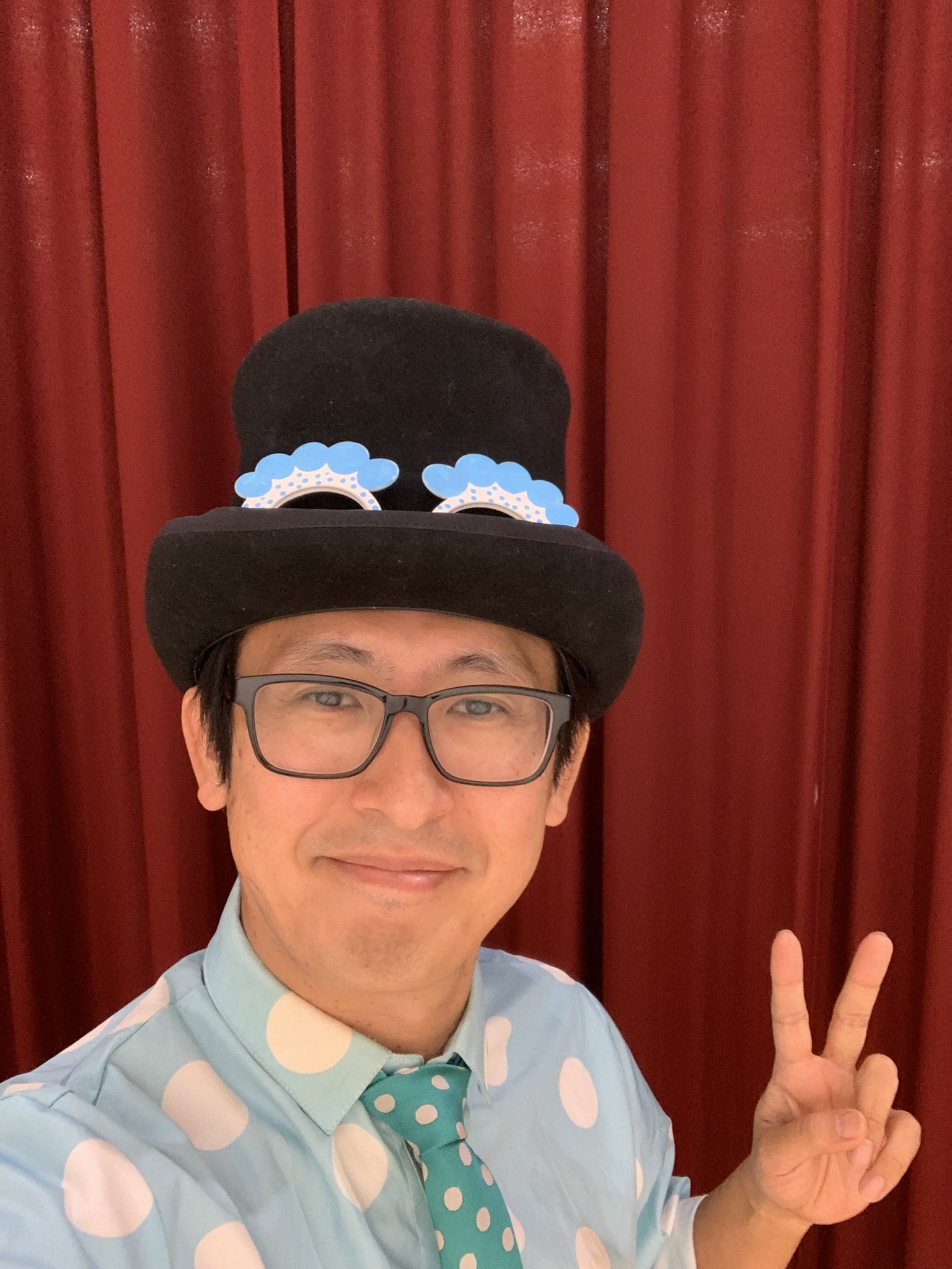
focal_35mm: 32
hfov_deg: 44.2
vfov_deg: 56.8
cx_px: 476
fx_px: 1173
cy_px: 634
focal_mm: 2.87
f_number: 2.2
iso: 250
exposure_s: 1/40
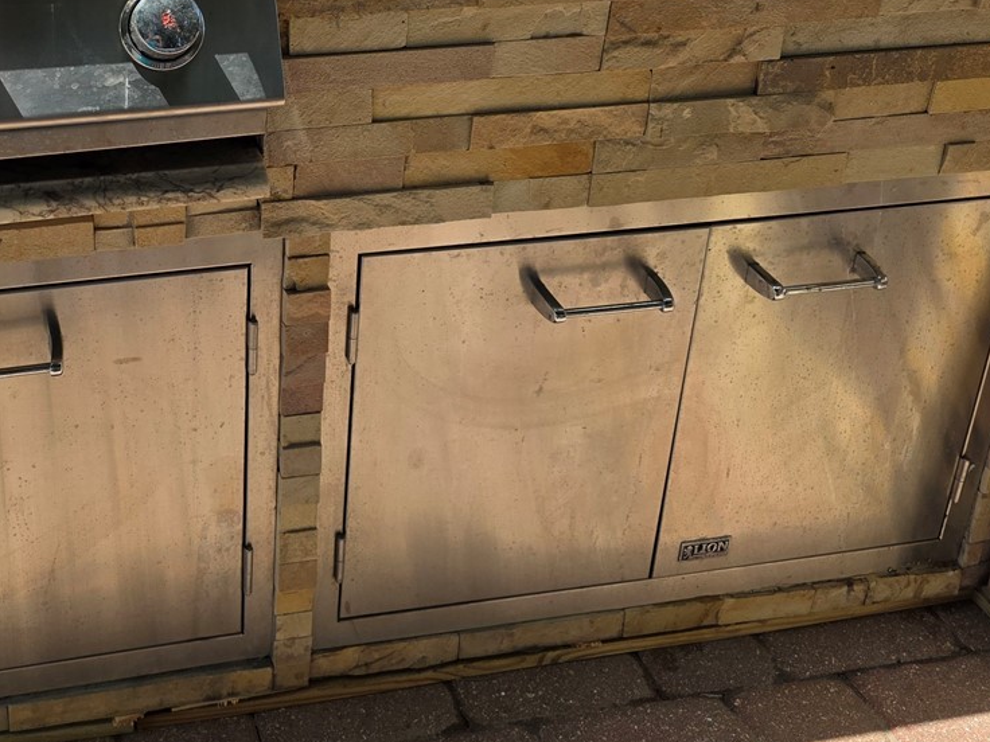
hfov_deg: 36.8
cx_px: 191
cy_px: 128
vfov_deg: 28.4
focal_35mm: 50
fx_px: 1430
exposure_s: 1/5017
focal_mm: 6.3
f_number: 1.7
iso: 80
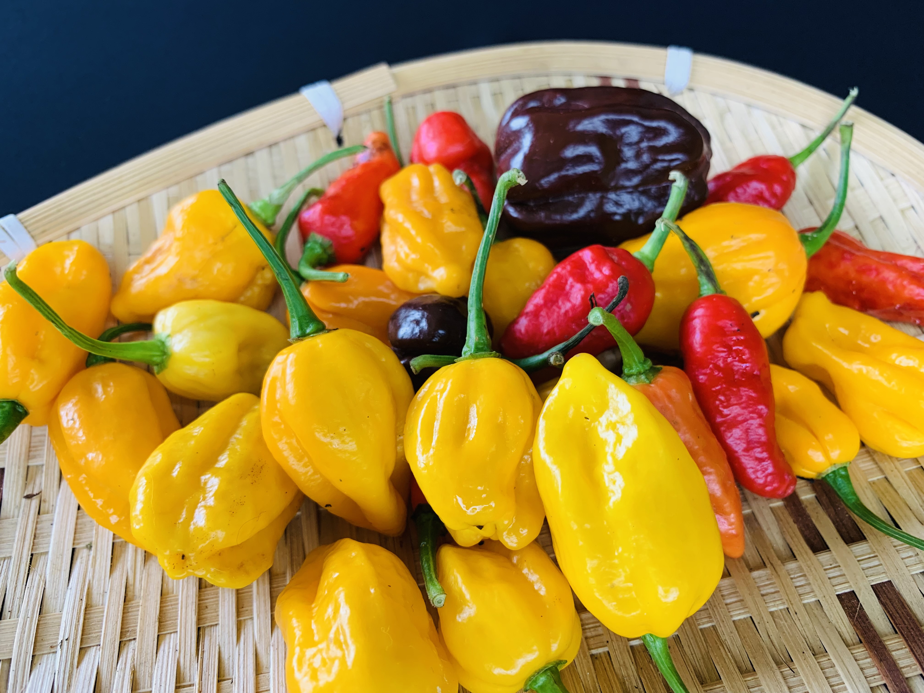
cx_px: 462
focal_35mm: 26
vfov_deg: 53.1
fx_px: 694
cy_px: 346
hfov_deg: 67.3
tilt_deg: -58.0
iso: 100
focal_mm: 4.25
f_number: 1.8
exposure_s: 1/92
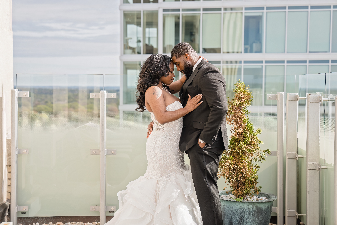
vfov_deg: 19.5
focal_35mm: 70
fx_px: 655
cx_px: 168
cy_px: 112
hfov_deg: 28.8
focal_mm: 70
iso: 100
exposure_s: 1/640
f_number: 4
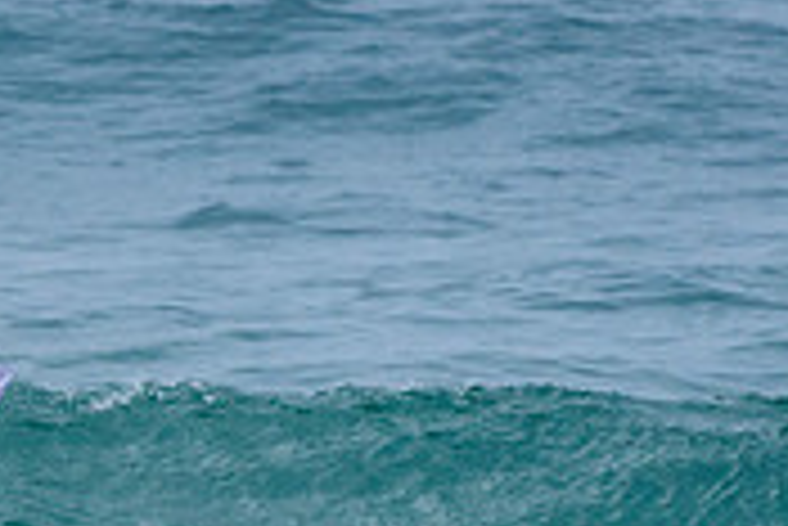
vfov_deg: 0.7
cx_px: -402
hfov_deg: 1.0
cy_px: 375
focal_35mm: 2034
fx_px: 44558
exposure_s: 1/2000
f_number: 5.6
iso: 2000
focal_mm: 500
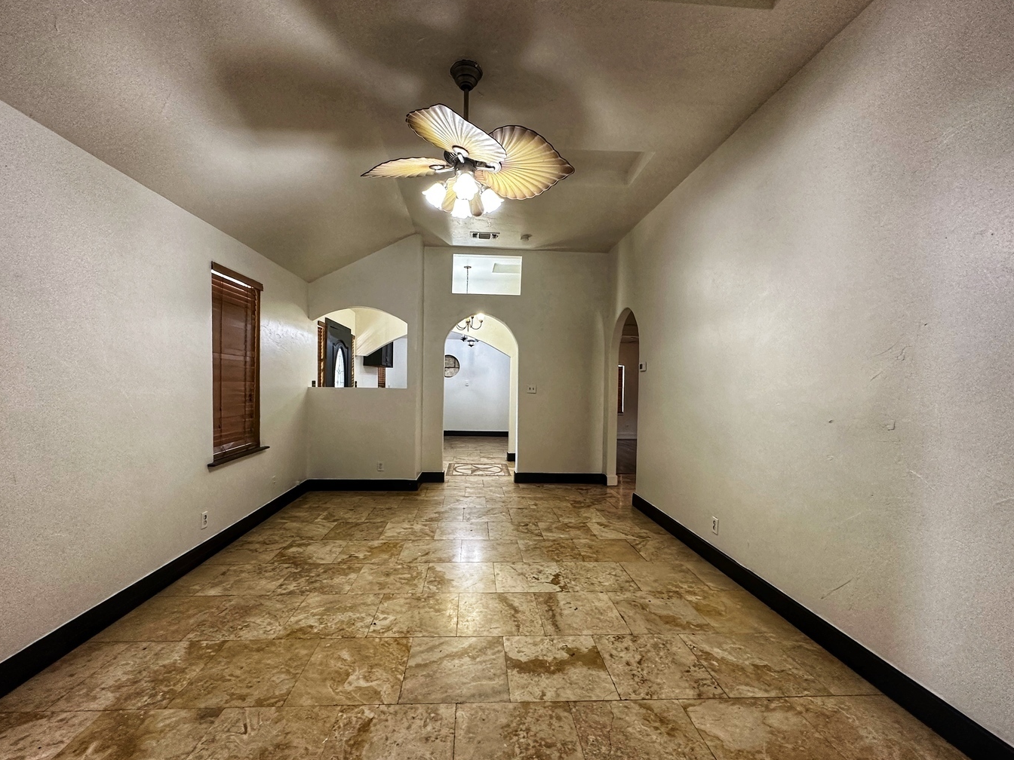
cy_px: 397
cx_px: 492
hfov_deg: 98.1
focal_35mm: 15
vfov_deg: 81.7
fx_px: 439
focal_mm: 2.22
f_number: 2.2
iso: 250
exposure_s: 1/60
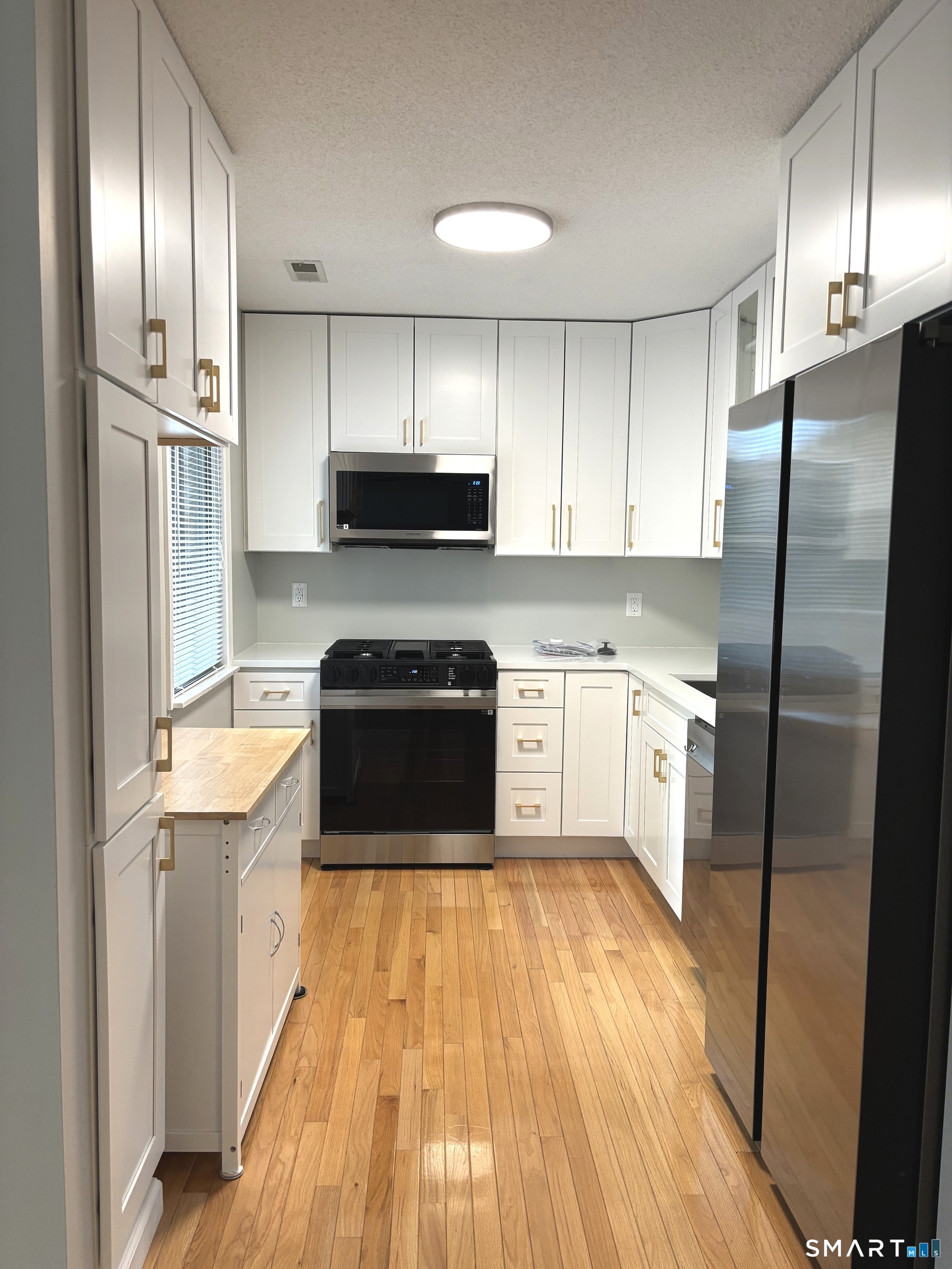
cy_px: 634
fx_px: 953
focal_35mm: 26
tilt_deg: -4.3
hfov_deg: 53.1
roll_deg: -1.8
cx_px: 476
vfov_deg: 67.3
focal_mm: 5.96
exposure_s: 1/60
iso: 125
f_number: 1.6
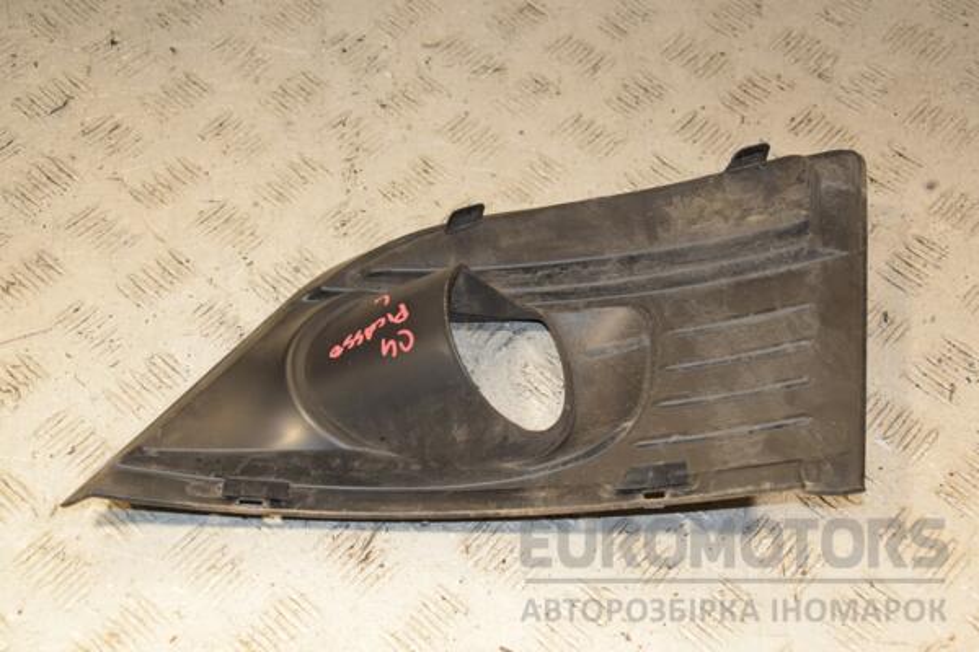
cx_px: 490
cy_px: 326
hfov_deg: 37.9
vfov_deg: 25.8
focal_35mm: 52
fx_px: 1428
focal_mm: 35
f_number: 5.6
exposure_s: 1/200
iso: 800
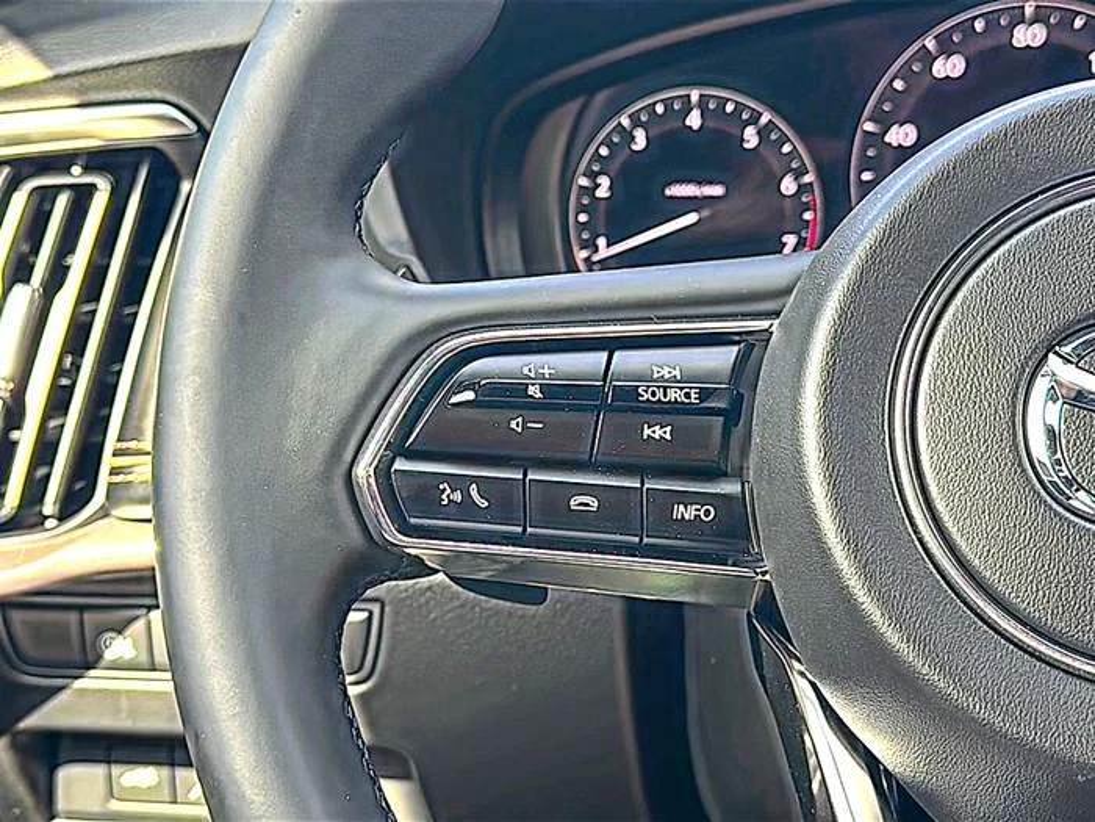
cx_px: 548
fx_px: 1487
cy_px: 411
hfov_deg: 40.4
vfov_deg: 30.9
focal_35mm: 47
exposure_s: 1/154
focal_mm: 6.86
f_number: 1.78
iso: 80
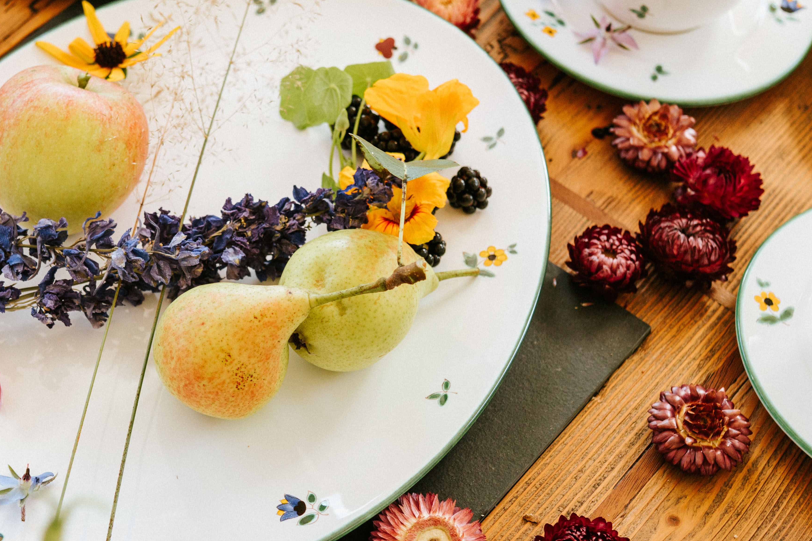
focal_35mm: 77
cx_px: 279
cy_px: 255
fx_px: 1737
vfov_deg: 17.7
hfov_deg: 26.2
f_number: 4
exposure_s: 1/160
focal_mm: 35
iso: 250
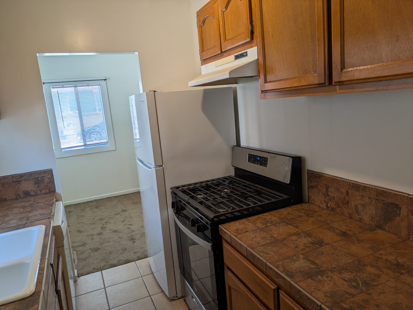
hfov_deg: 69.4
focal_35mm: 25
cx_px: 206
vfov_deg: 54.9
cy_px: 155
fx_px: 298
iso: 71
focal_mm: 5.43
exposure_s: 1/120
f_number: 1.89
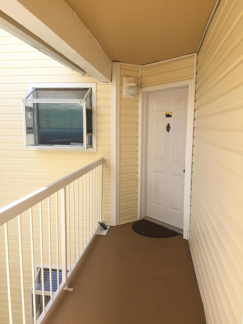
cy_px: 162
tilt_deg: -5.9
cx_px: 122
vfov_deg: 61.7
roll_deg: +0.5
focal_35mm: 29
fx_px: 271
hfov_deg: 48.2
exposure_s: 1/434
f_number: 2.2
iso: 32
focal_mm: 4.15
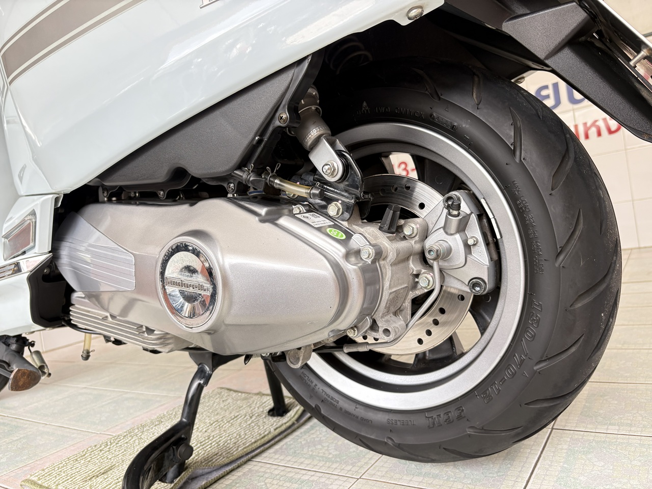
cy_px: 244
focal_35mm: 26
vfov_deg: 53.1
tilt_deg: -1.2
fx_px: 490
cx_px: 326
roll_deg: +8.9
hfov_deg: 67.3
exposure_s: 1/122
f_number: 1.6
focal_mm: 5.96
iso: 64
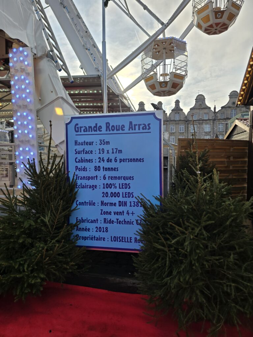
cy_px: 168
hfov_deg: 58.9
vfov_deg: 73.9
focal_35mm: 23
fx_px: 224
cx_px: 126
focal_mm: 6.3
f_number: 1.7
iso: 12
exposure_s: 1/1111
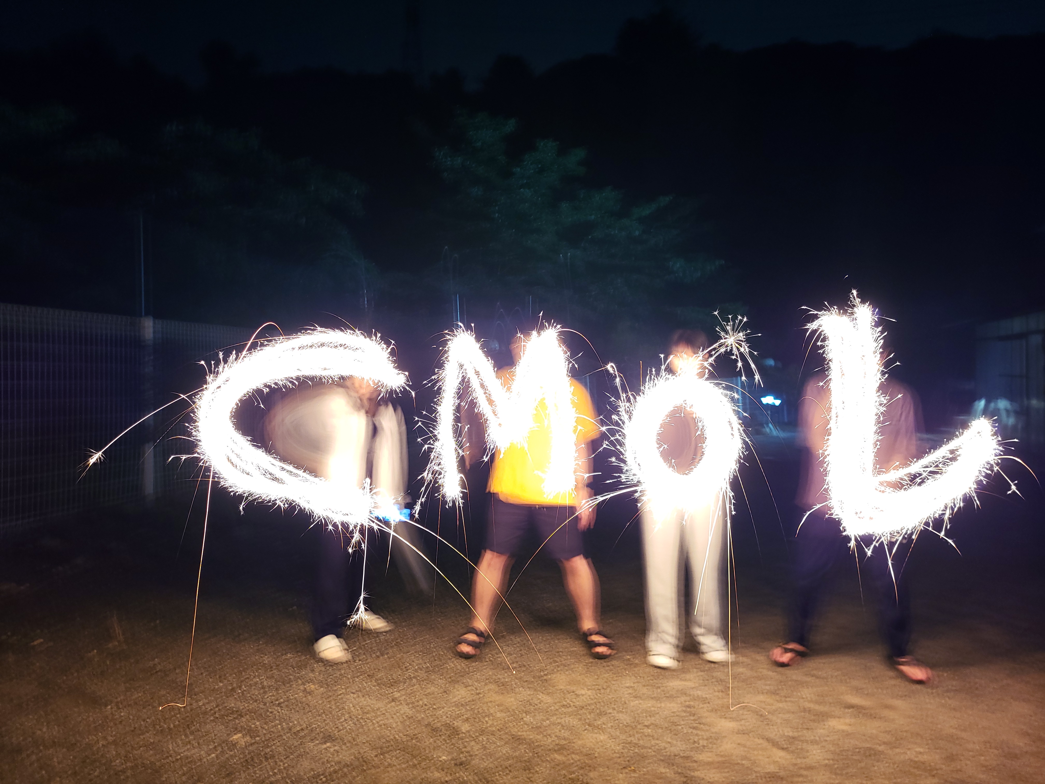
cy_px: 392
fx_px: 785
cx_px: 522
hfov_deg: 67.3
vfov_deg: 53.1
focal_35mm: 26
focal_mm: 5.4
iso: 100
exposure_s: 4
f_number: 1.8
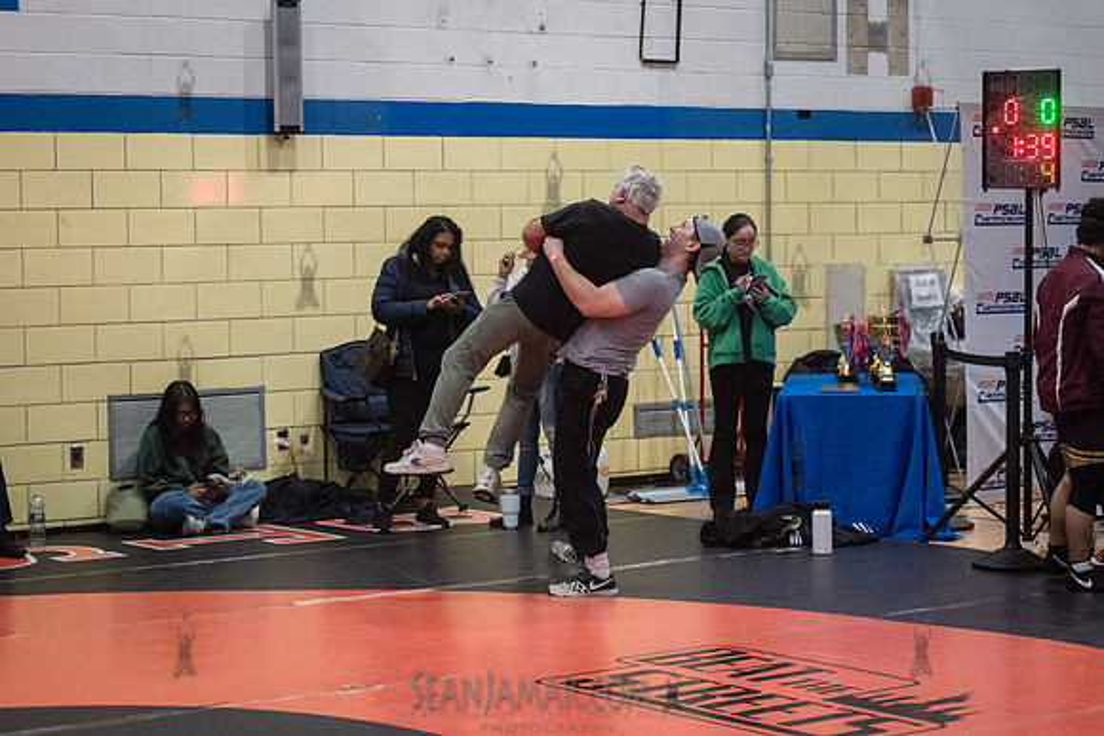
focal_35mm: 83
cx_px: 552
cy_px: 368
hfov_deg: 24.6
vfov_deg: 16.5
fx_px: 2537
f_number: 3.5
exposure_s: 1/640
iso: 8000
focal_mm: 80
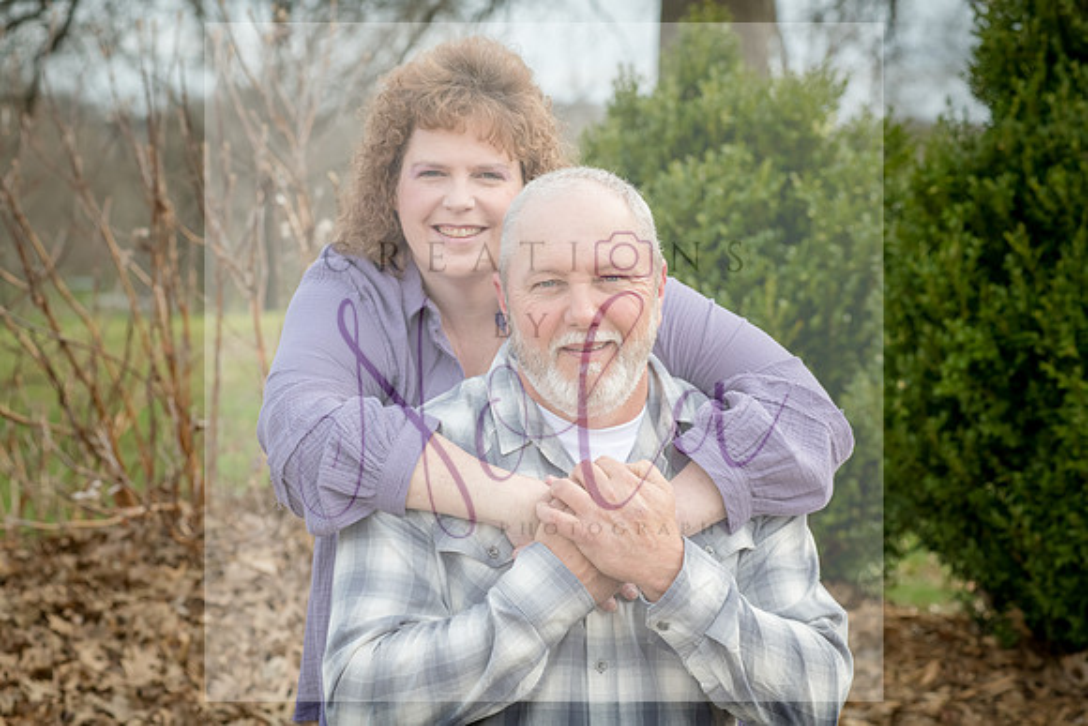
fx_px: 3023
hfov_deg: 20.4
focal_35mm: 100
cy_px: 363
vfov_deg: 13.7
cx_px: 544
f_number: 7.1
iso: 400
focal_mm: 100
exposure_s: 1/500
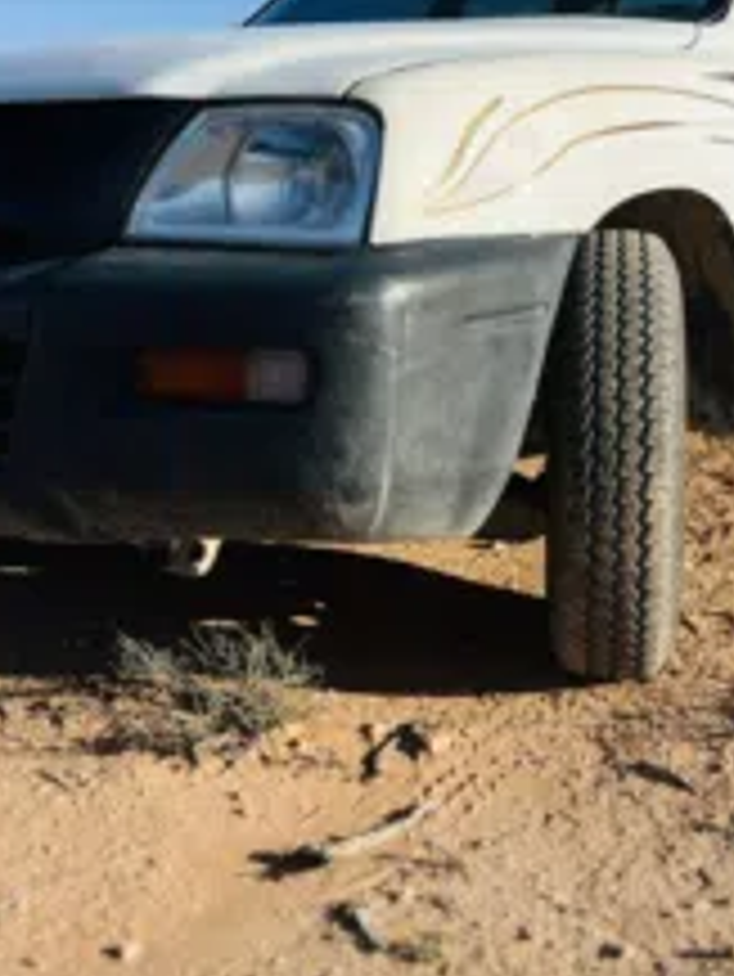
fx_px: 1356
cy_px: 130
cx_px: 540
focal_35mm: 48
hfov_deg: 29.9
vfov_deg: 37.5
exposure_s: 1/8000
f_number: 1.5
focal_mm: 5.7
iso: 50
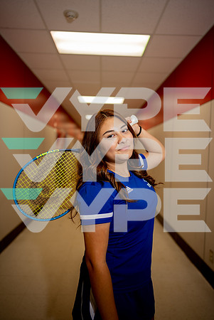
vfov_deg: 73.7
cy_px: 160
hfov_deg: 53.2
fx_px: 213
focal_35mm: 24
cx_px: 107
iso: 40
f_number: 1.4
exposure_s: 1/125
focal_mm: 24
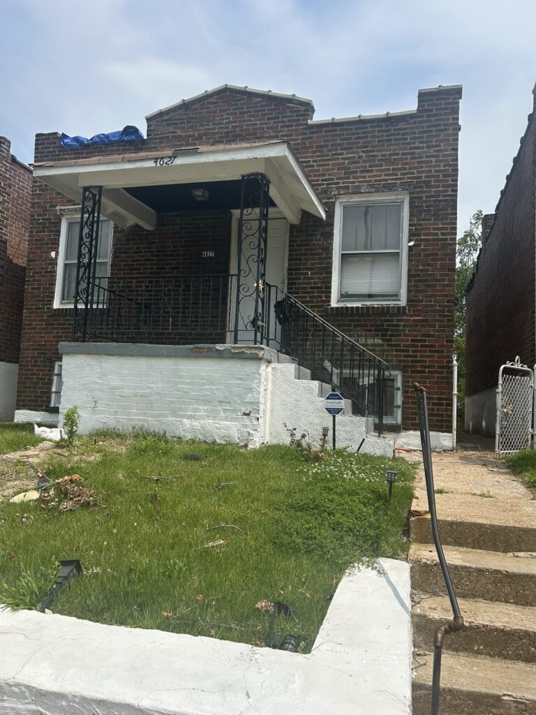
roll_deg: -2.6
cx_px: 268
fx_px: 537
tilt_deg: +7.1
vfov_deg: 67.3
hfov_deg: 53.1
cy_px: 358
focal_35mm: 26
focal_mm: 5.7
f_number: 1.5
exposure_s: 1/5882
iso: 50
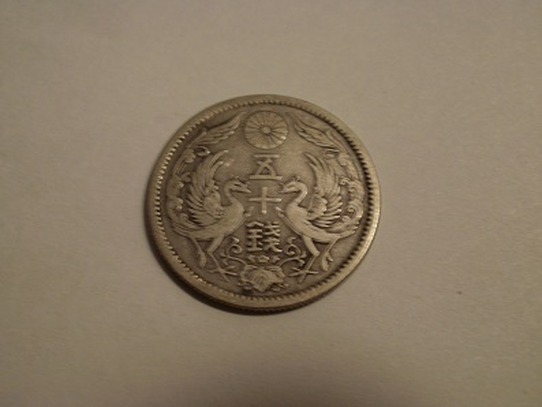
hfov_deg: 42.9
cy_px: 204
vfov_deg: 32.9
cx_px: 271
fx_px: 689
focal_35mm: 44
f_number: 4
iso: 125
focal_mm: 7.7
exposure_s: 1/15
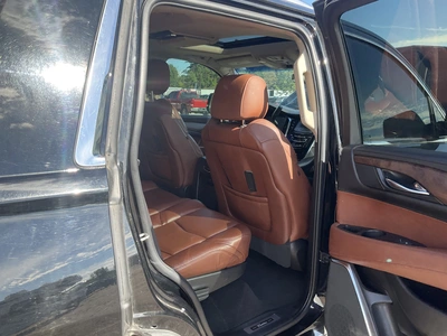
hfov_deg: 61.7
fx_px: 374
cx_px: 224
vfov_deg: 48.2
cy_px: 168
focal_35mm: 29
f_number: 1.8
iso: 25
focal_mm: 3
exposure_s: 1/289
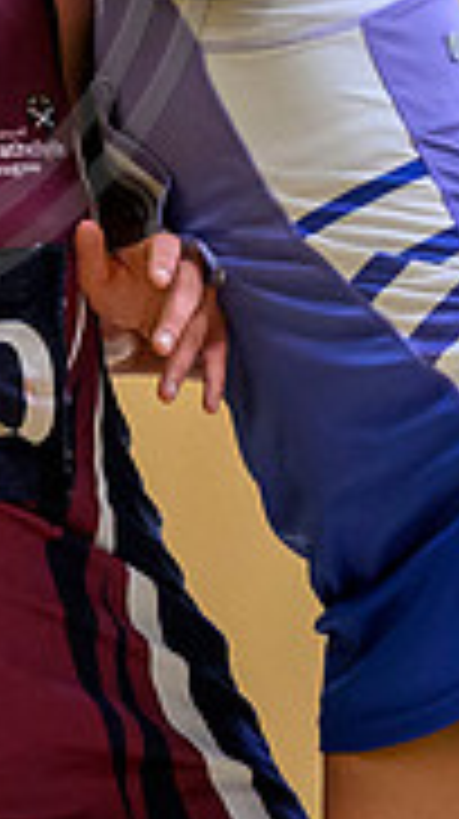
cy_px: 459
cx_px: 64
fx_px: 16295
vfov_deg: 2.9
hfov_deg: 1.6
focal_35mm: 751
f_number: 3.2
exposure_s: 1/1000
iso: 3200
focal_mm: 110
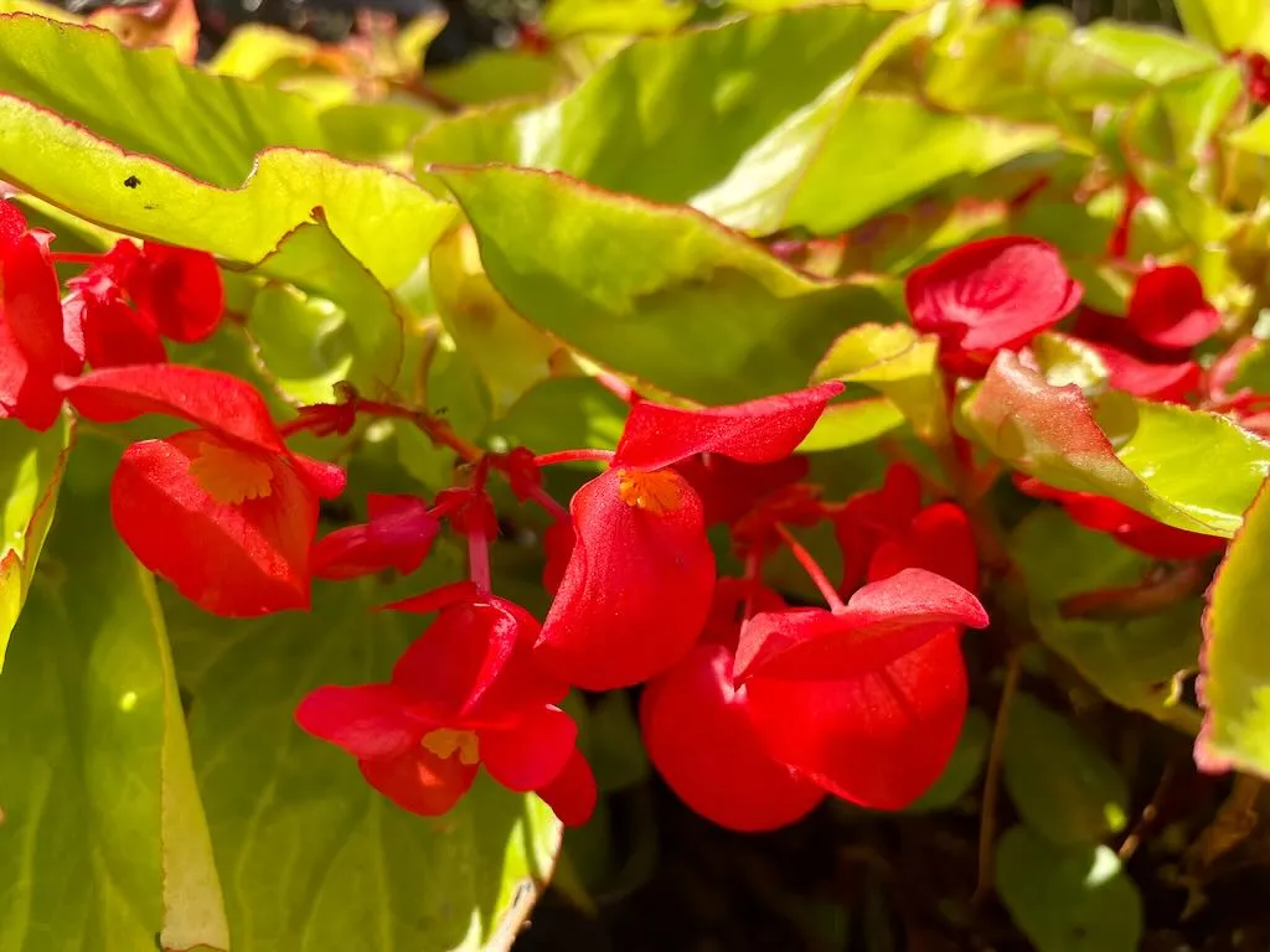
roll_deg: -5.2
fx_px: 954
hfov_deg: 67.3
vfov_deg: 53.1
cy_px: 476
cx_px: 635
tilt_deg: -17.2
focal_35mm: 26
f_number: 1.6
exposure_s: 1/361
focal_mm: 4.2
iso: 32
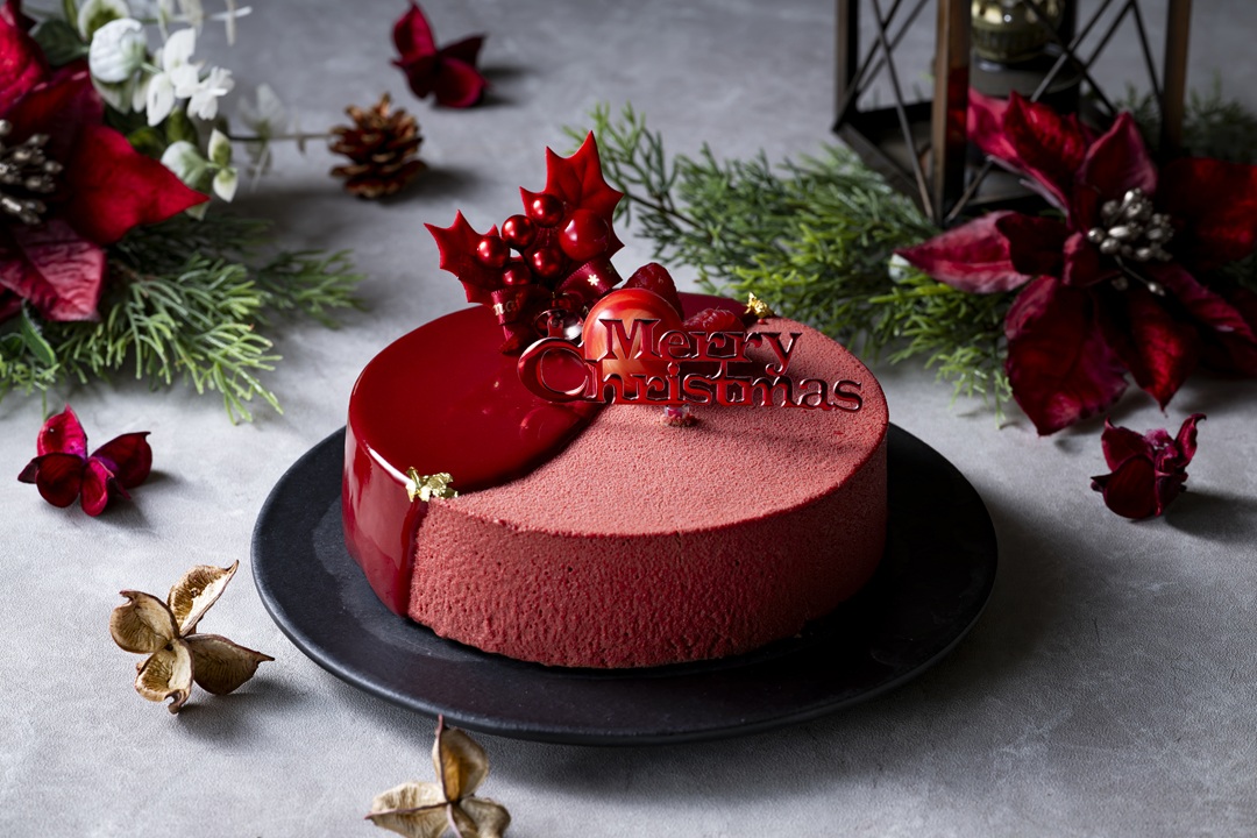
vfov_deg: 13.0
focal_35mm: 105
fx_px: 3666
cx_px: 628
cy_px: 419
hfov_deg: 19.5
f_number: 10
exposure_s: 1/100
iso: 400
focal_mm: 105
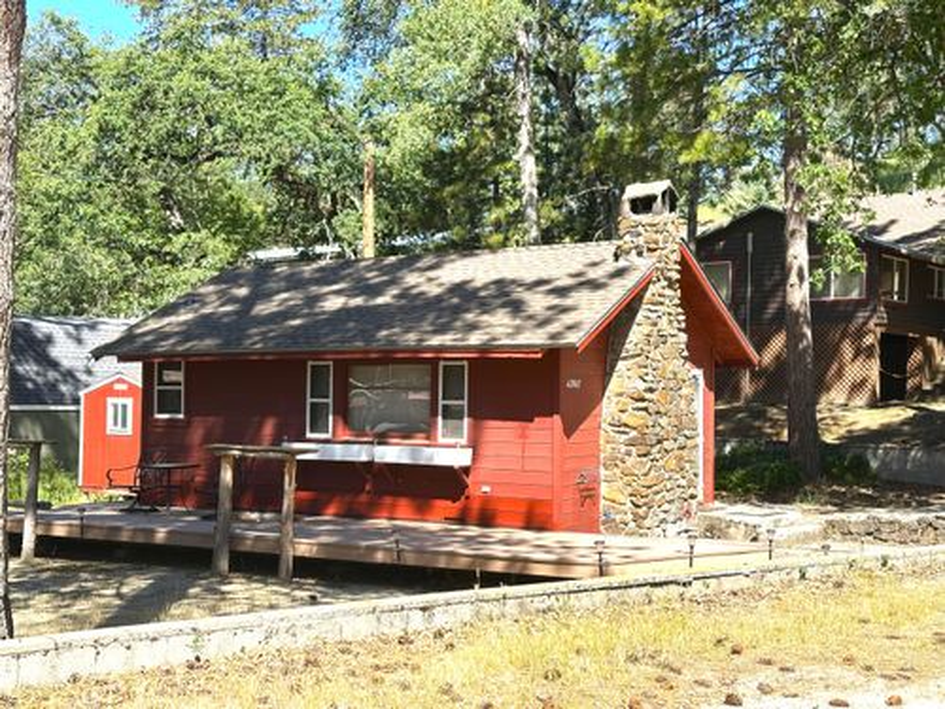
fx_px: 1310
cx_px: 472
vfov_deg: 30.3
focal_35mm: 48
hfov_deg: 39.7
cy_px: 354
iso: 64
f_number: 1.78
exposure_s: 1/1565
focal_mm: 6.86
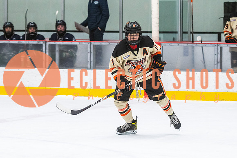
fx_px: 1557
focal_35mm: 236
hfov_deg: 8.7
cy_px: 57
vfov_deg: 5.8
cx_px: 130
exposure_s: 1/640
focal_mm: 95
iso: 1400
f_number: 2.8
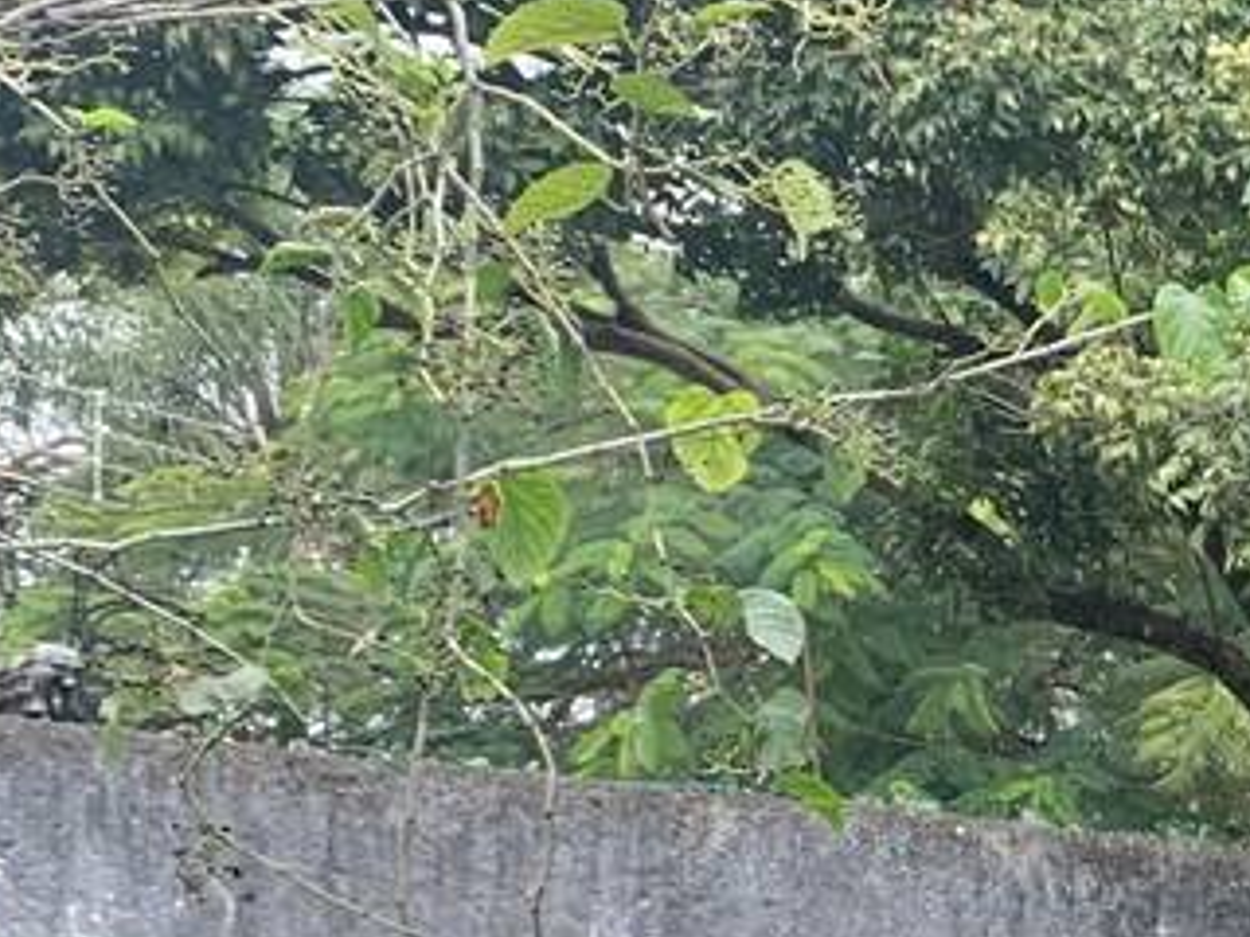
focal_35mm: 117
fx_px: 4225
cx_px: 2707
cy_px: 1339
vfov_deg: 12.2
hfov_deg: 13.6
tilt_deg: +0.5
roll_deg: +0.7
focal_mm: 4.25
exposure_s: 1/121
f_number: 1.8
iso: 50
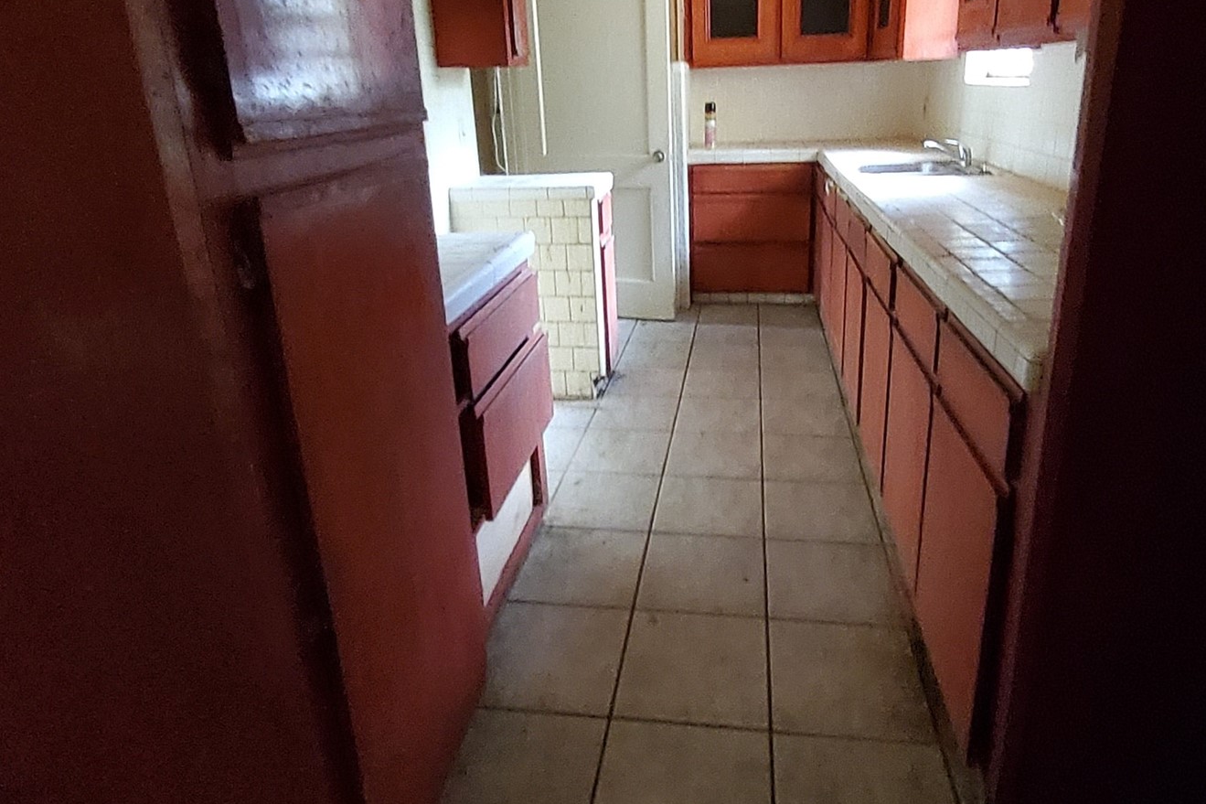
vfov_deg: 58.7
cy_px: 300
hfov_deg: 80.9
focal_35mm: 21
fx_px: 703
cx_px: 673
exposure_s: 1/10
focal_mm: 1.13
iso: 640
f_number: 2.2
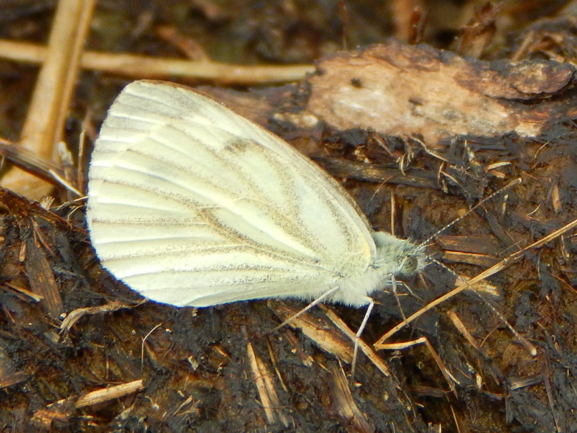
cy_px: 216
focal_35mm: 250
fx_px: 4168
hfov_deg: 7.9
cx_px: 288
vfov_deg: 5.9
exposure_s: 1/250
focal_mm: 44.9
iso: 250
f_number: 5.6
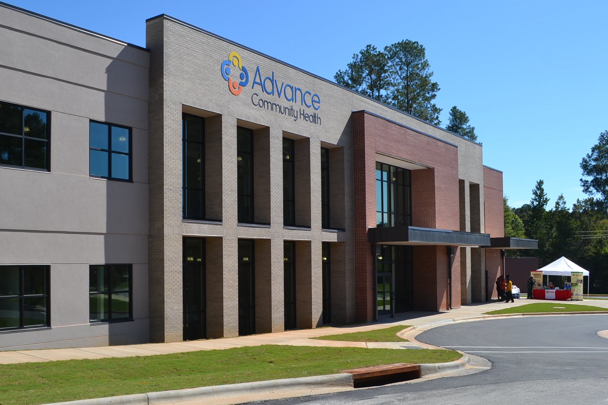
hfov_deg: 51.4
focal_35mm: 37
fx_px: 625
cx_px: 230
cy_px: 236
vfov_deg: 35.9
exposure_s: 1/250
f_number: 8
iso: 100
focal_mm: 18
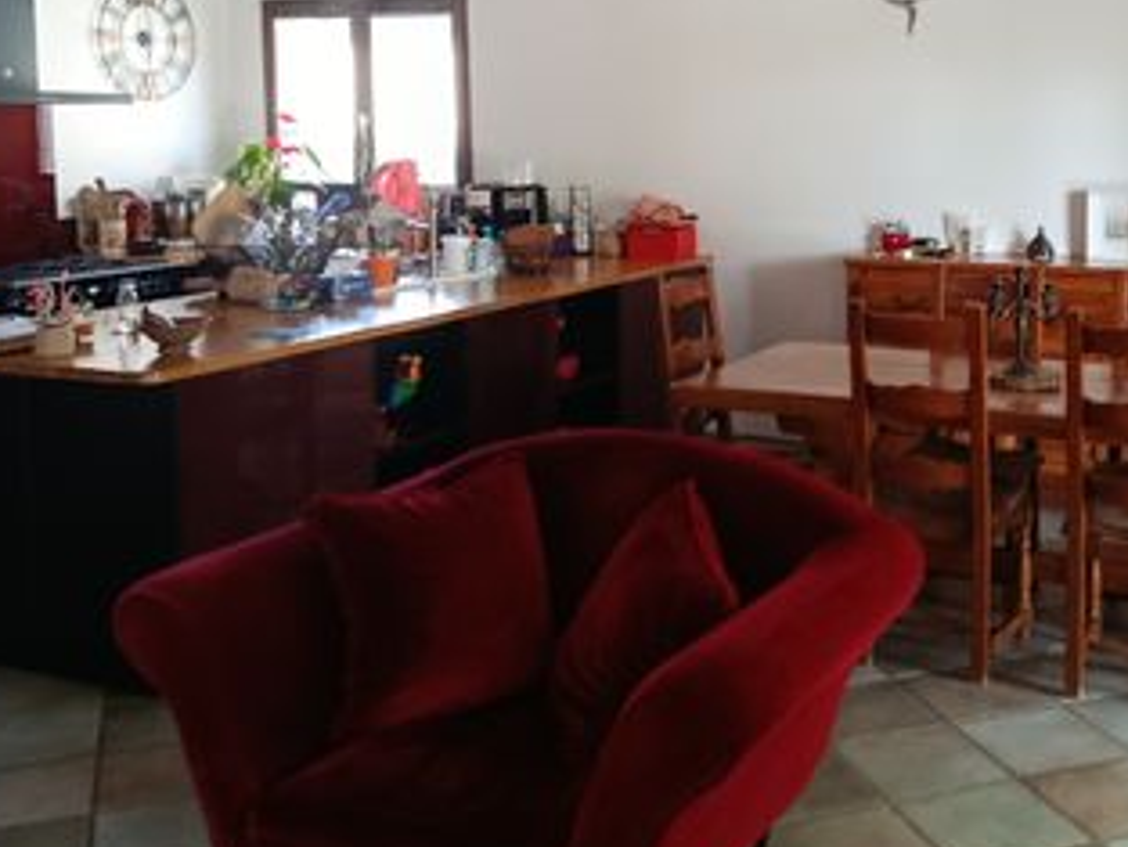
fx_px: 1500
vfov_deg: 31.2
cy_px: 267
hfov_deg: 40.4
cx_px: 800
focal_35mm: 46
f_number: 1.7
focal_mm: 5.24
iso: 1115
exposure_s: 1/25
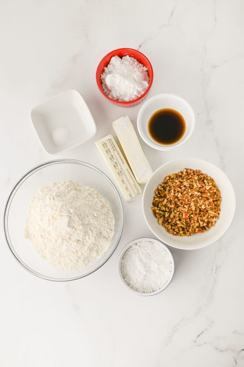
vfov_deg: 39.6
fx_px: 509
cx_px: 122
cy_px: 184
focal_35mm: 50
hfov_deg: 26.9
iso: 100
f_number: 4.5
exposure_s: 1/100
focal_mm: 50
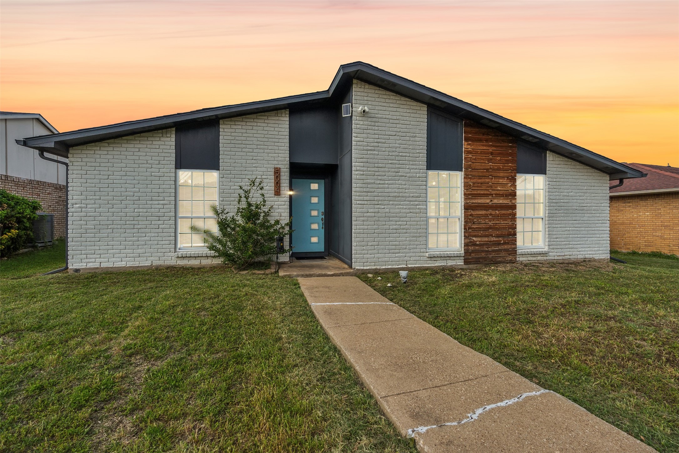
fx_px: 302
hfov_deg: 96.7
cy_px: 226
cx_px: 340
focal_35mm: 16
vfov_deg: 73.7
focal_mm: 16
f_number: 6.3
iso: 200
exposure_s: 1/1000
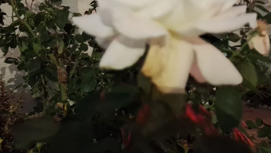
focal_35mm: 42
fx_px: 302
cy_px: 24
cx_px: 144
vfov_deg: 27.6
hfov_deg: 48.3
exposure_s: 1/4
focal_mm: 4.69
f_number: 1.8
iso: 2000
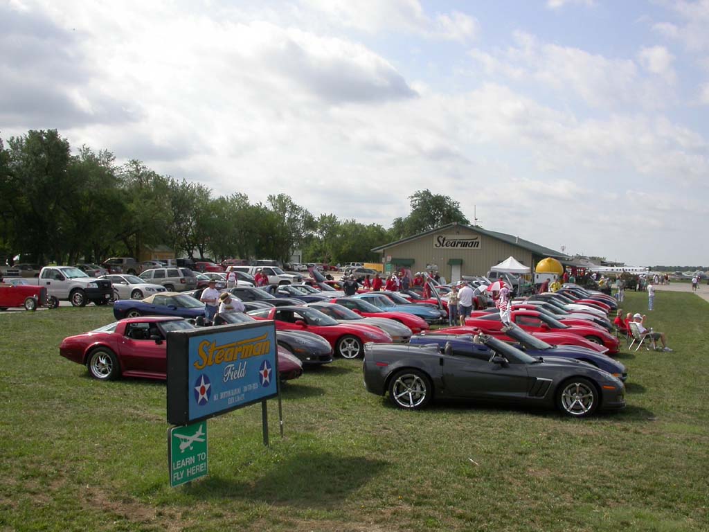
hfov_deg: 49.0
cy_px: 266
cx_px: 354
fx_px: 778
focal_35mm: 38
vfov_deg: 37.7
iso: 100
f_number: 7.5
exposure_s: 1/315
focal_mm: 7.85
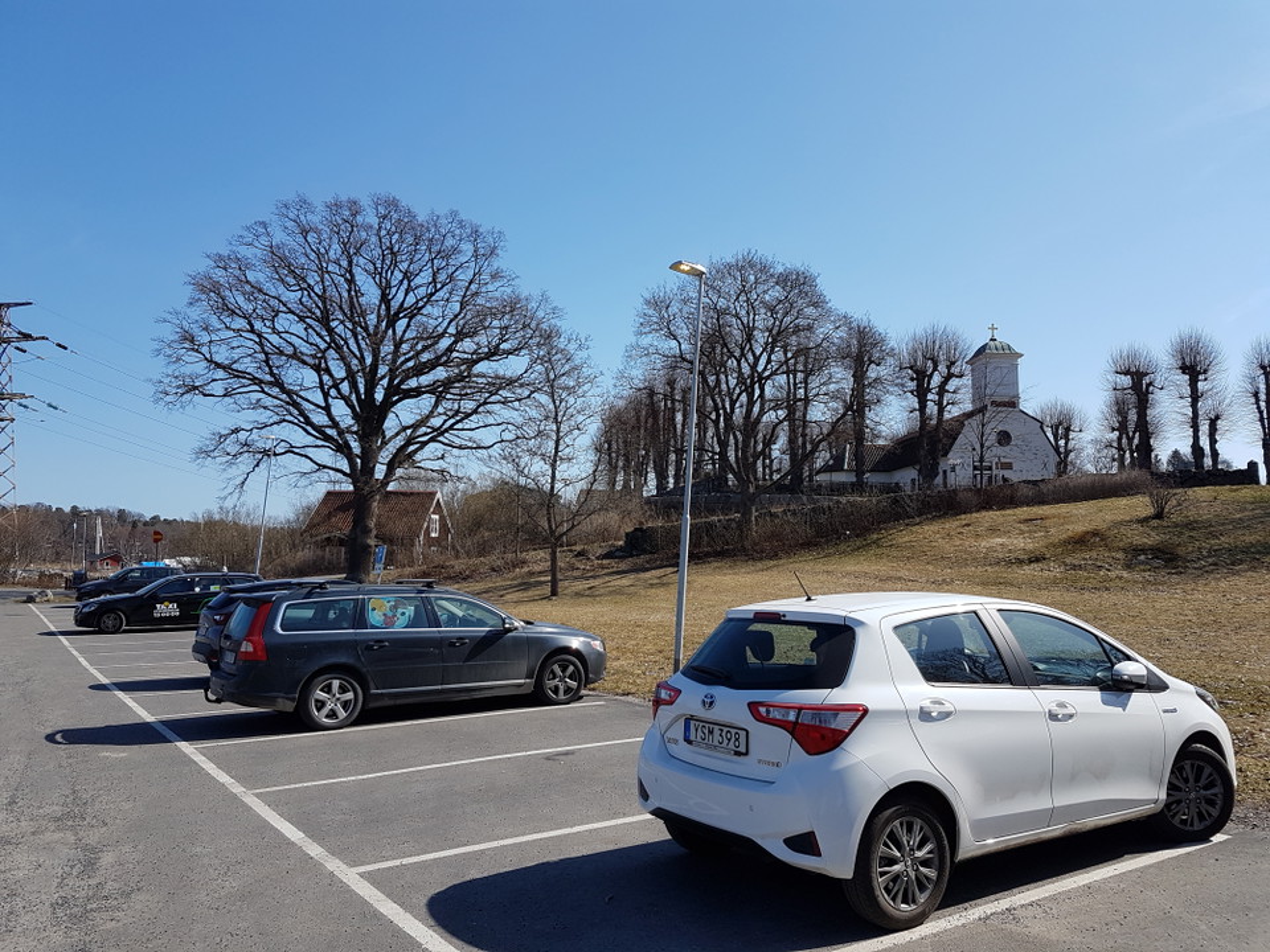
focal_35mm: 26
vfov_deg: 53.1
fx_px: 954
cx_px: 635
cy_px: 476
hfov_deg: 67.3
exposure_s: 1/2264
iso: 40
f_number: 1.7
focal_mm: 4.2
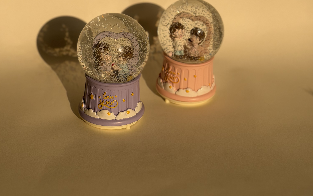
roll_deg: +0.4
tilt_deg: -19.1
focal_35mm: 68
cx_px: 156
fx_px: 580
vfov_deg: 18.9
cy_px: 26
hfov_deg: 30.2
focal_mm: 6.76
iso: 64
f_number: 1.78
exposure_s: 1/3534
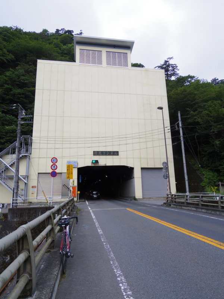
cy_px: 150
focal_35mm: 23
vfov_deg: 73.9
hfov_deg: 58.9
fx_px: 198
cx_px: 112
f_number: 4
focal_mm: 5
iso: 200
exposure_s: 1/200
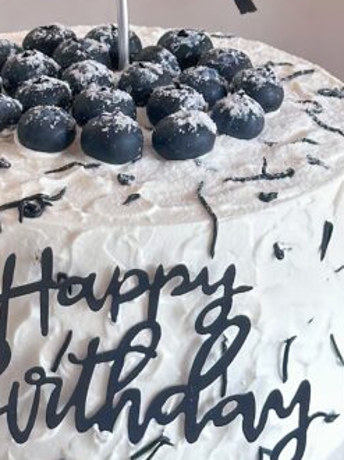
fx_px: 1977
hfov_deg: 9.9
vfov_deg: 13.2
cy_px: 137
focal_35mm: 149
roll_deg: -2.3
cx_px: 106
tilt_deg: -21.2
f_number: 1.78
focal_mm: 6.86
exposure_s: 1/100
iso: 64
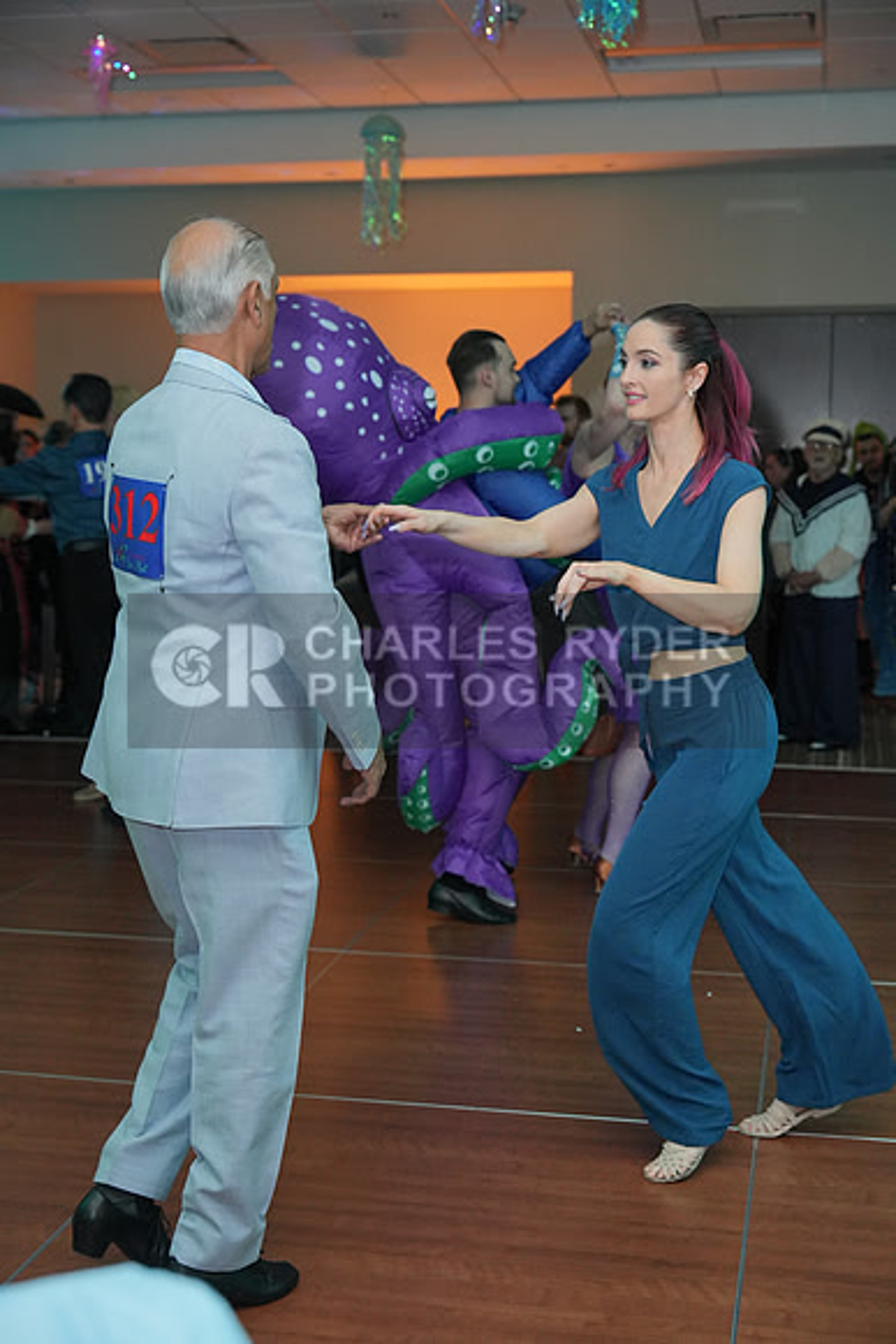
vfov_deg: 41.1
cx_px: 448
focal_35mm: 48
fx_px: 1791
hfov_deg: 28.1
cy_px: 672
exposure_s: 1/200
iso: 4000
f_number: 4
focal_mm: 48
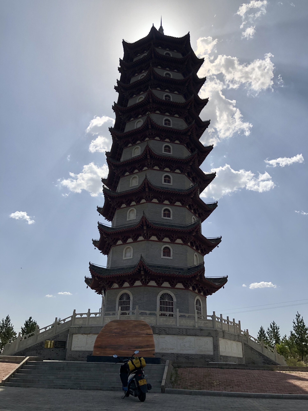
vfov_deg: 63.4
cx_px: 154
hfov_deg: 49.7
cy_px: 206
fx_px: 332
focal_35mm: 28
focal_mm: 4
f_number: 1.8
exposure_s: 1/6024
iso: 20
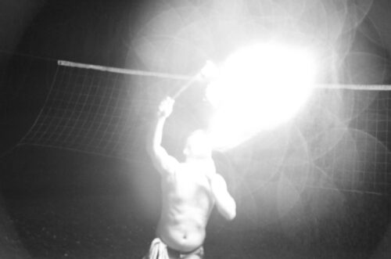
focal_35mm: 117
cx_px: 196
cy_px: 130
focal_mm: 78
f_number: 5.6
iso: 6400
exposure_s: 1/60
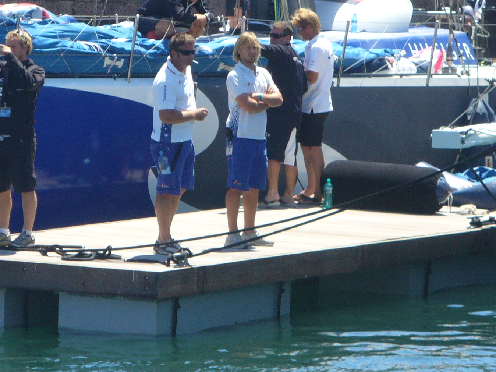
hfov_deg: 5.3
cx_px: 201
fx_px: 5359
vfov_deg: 4.0
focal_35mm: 374
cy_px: 39
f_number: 4.4
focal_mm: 32.5
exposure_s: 1/320
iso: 80
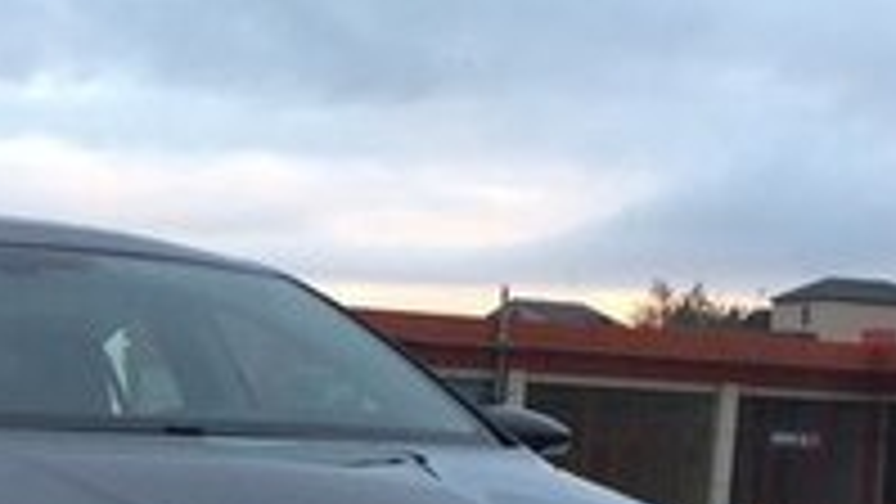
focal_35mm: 105
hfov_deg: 20.2
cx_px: 234
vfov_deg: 11.2
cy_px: 677
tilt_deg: -5.5
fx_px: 2495
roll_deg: -2.3
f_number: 2.2
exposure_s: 1/100
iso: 40
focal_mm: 4.15
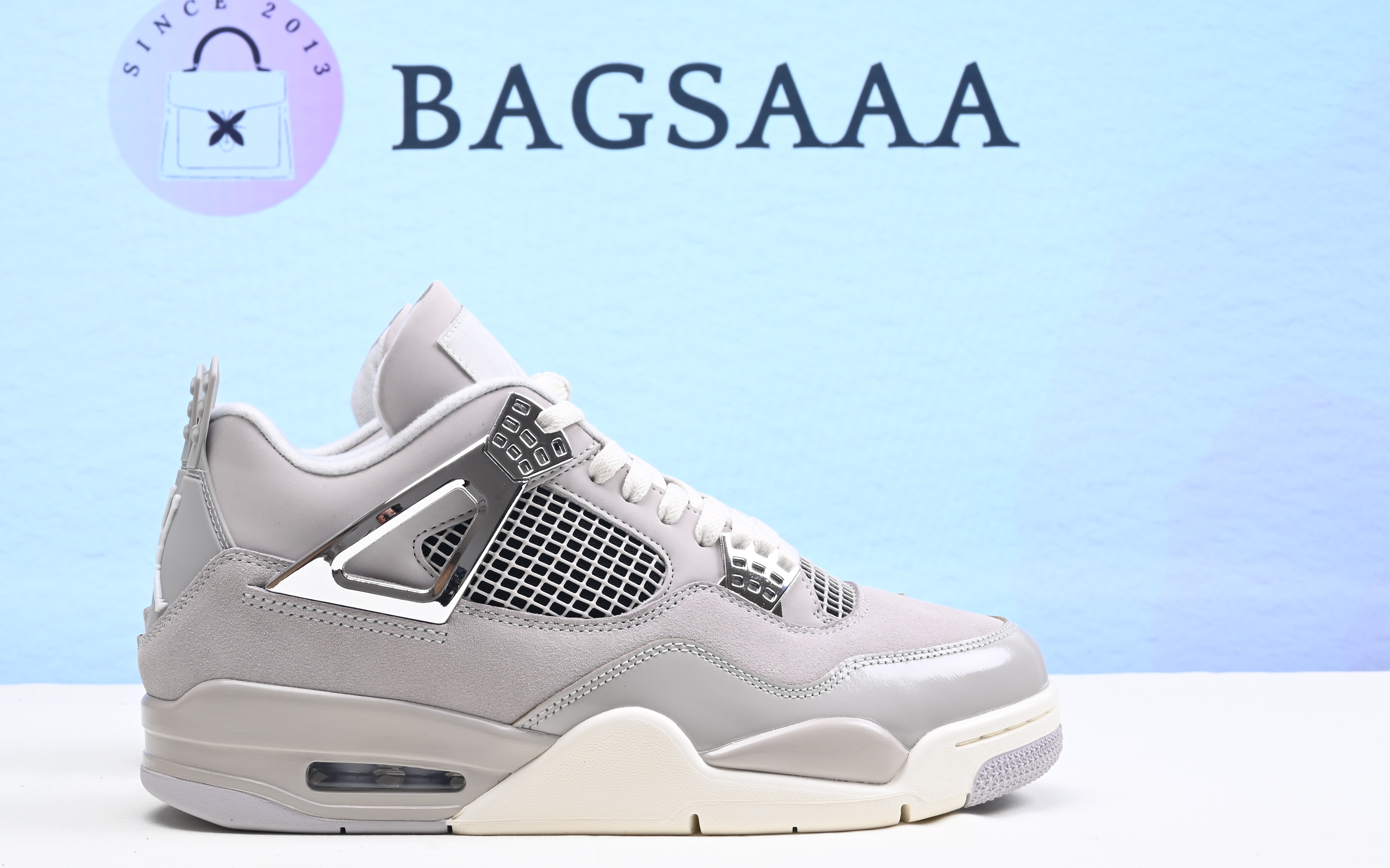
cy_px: 270
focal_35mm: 62
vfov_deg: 20.9
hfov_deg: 32.9
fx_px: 2349
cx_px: 558
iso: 100
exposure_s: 1/2
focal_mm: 43
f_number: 16
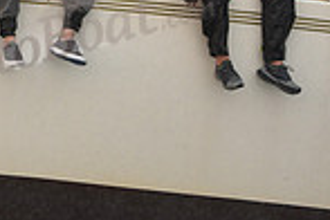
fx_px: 2887
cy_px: -44
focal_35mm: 315
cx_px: -216
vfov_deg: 4.4
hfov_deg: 6.4
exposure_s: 1/500
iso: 400
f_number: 2.8
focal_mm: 80
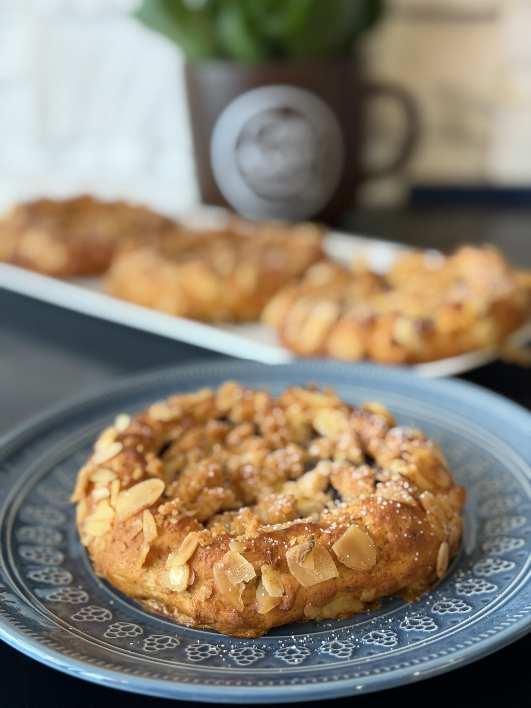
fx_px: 982
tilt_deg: -20.9
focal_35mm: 48
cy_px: 354
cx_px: 266
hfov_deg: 30.3
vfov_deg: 39.7
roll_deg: +2.2
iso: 200
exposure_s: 1/50
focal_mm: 6.76
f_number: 1.78
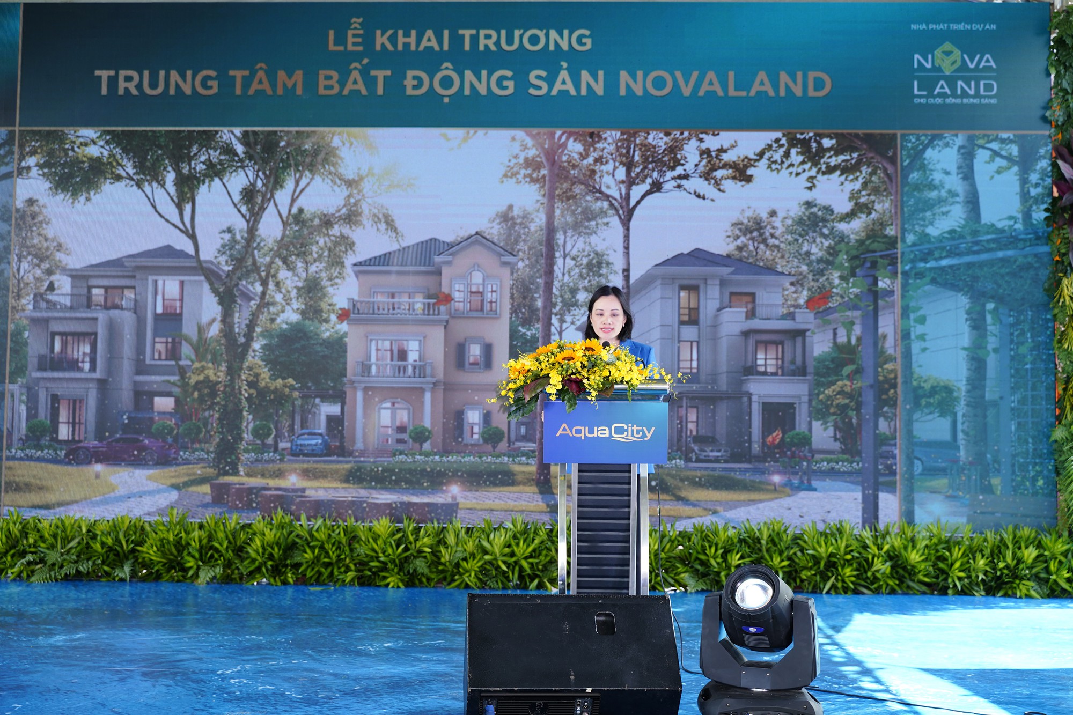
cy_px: 358
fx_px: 1162
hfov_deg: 49.6
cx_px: 536
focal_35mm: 39
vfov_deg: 34.2
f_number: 4.5
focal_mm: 39
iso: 200
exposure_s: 1/100
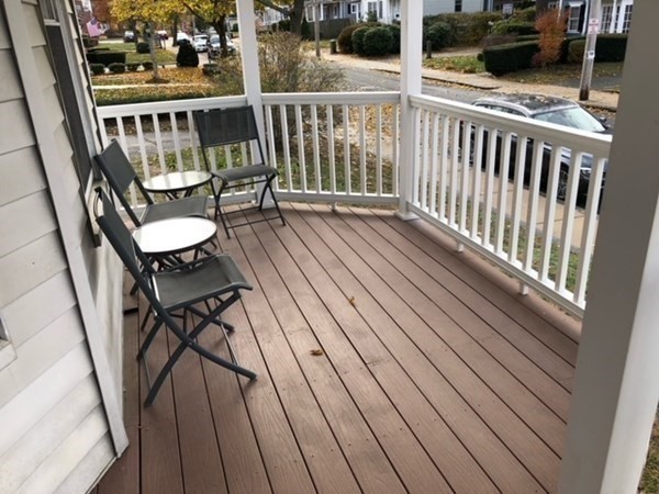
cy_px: 247
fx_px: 533
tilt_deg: -22.5
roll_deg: +2.2
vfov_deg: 49.7
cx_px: 330
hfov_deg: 63.4
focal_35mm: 28
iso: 20
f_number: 1.8
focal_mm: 3.99
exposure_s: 1/480
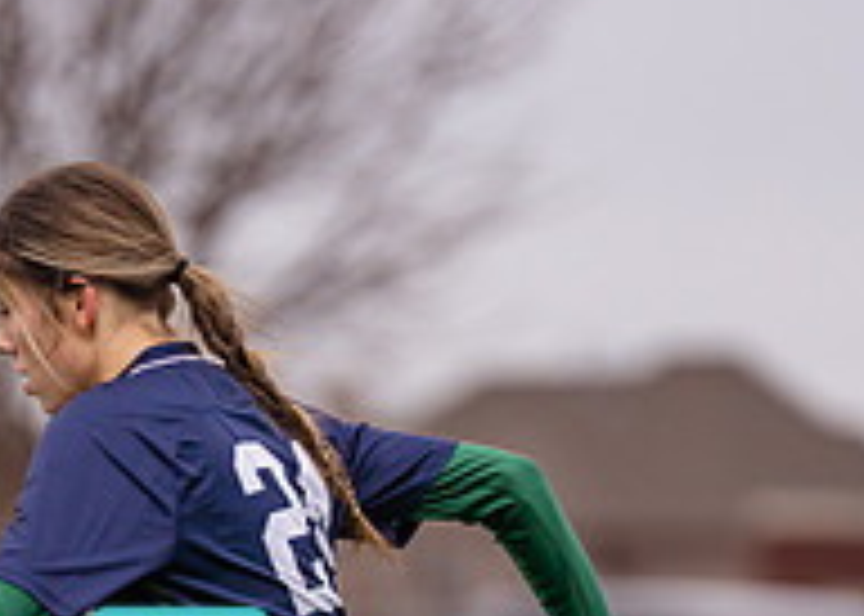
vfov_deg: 1.9
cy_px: 976
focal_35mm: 765
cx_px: 343
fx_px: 18765
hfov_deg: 2.6
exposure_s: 1/1250
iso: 400
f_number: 2.8
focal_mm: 200
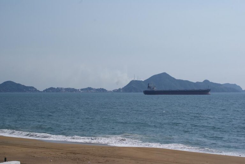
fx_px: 460
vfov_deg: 20.2
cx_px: 122
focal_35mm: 68
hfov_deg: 29.8
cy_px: 82
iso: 100
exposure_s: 1/250
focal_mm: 45
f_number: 13
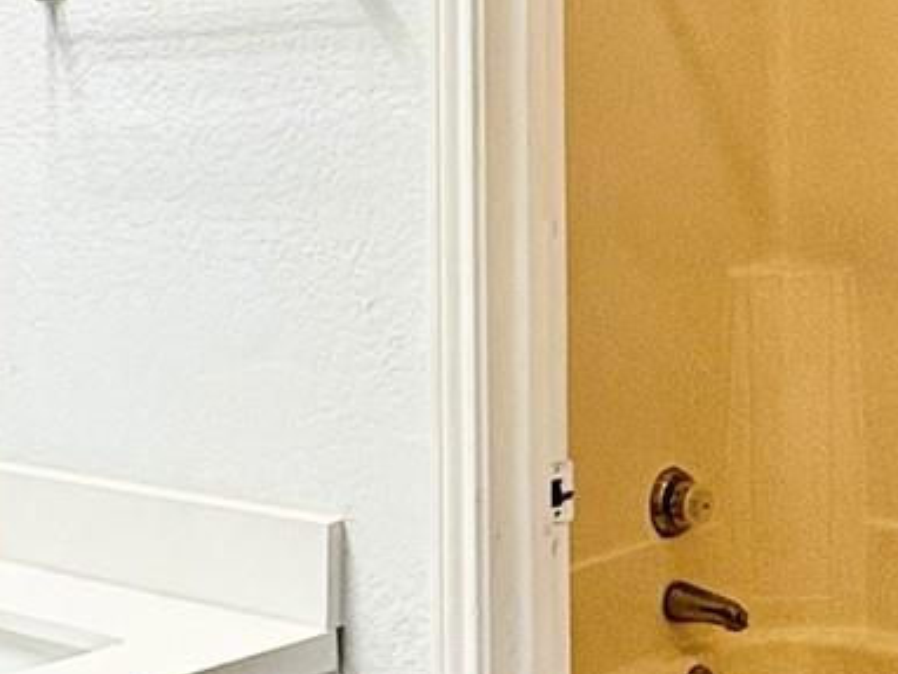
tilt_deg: +0.4
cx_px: 693
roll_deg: +0.2
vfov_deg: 19.4
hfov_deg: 25.6
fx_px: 1947
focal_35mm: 75
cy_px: 108
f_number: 2.2
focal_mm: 2.22
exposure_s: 1/120
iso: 80
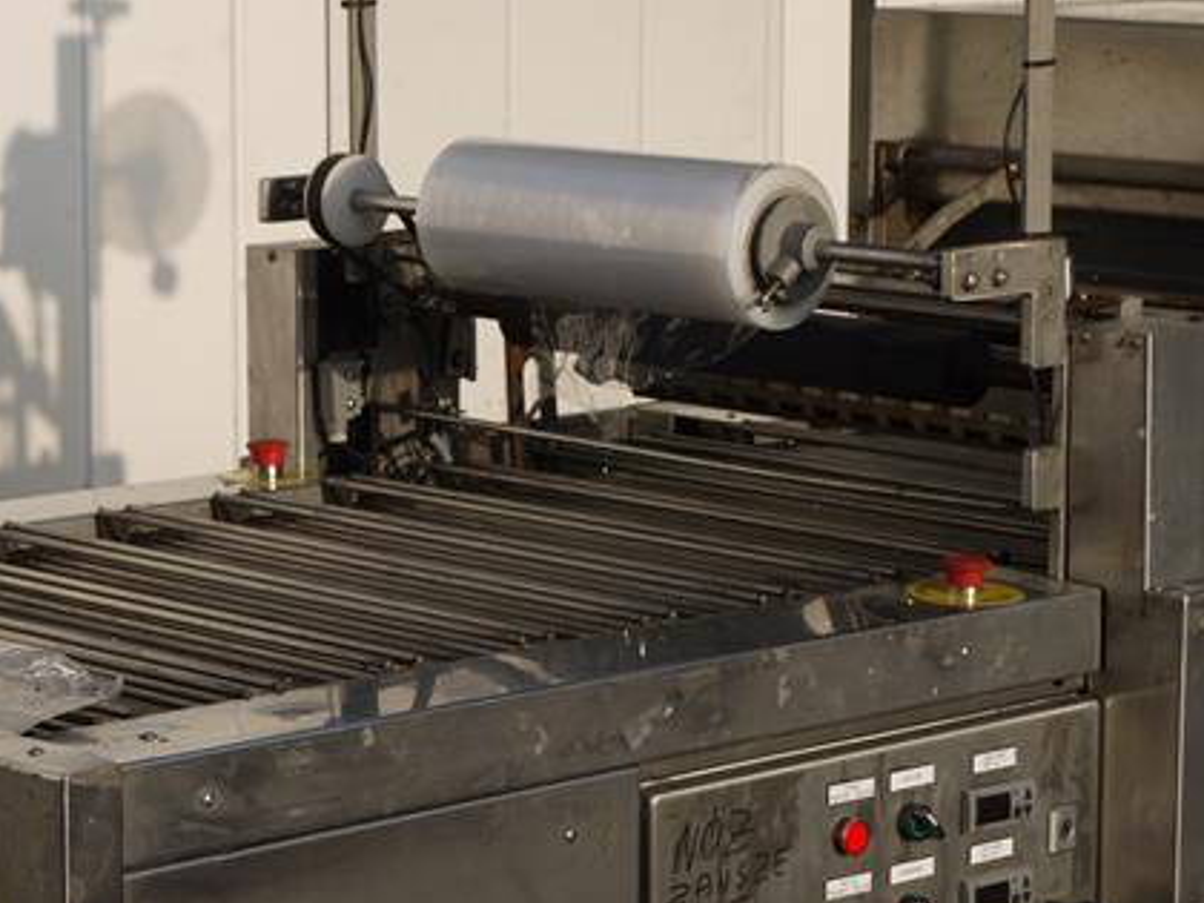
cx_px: 525
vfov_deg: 11.6
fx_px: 4452
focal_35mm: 128
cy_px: 525
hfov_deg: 15.4
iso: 100
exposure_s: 1/320
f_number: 9
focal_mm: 42
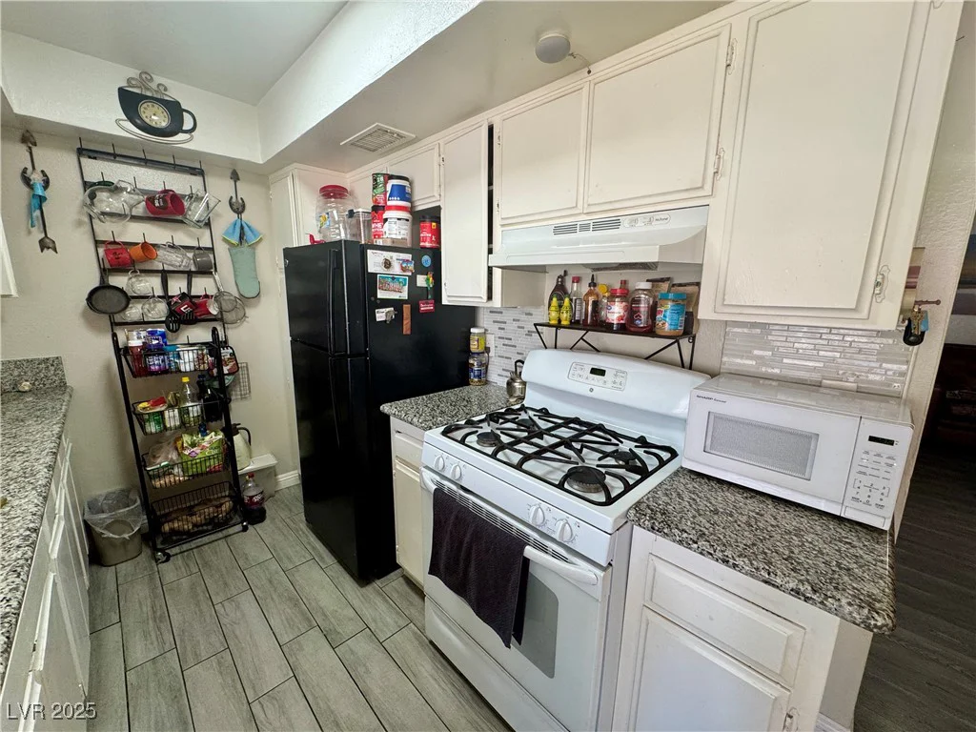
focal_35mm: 14
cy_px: 366
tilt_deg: -11.9
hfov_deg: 102.1
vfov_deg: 85.7
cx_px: 488
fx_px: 395
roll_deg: -0.6
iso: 160
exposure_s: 1/120
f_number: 2.2
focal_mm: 2.22
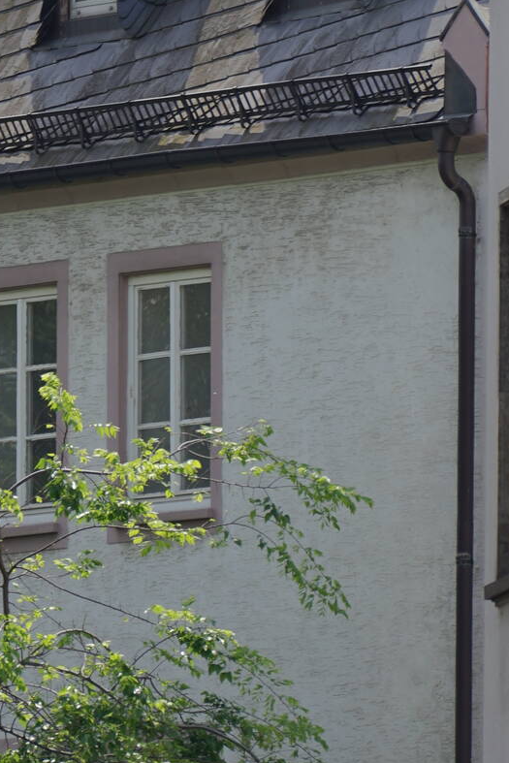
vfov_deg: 2.5
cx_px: -239
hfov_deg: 1.7
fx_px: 17297
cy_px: 114
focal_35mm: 816
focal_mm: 251
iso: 50
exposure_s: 1/125
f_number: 8
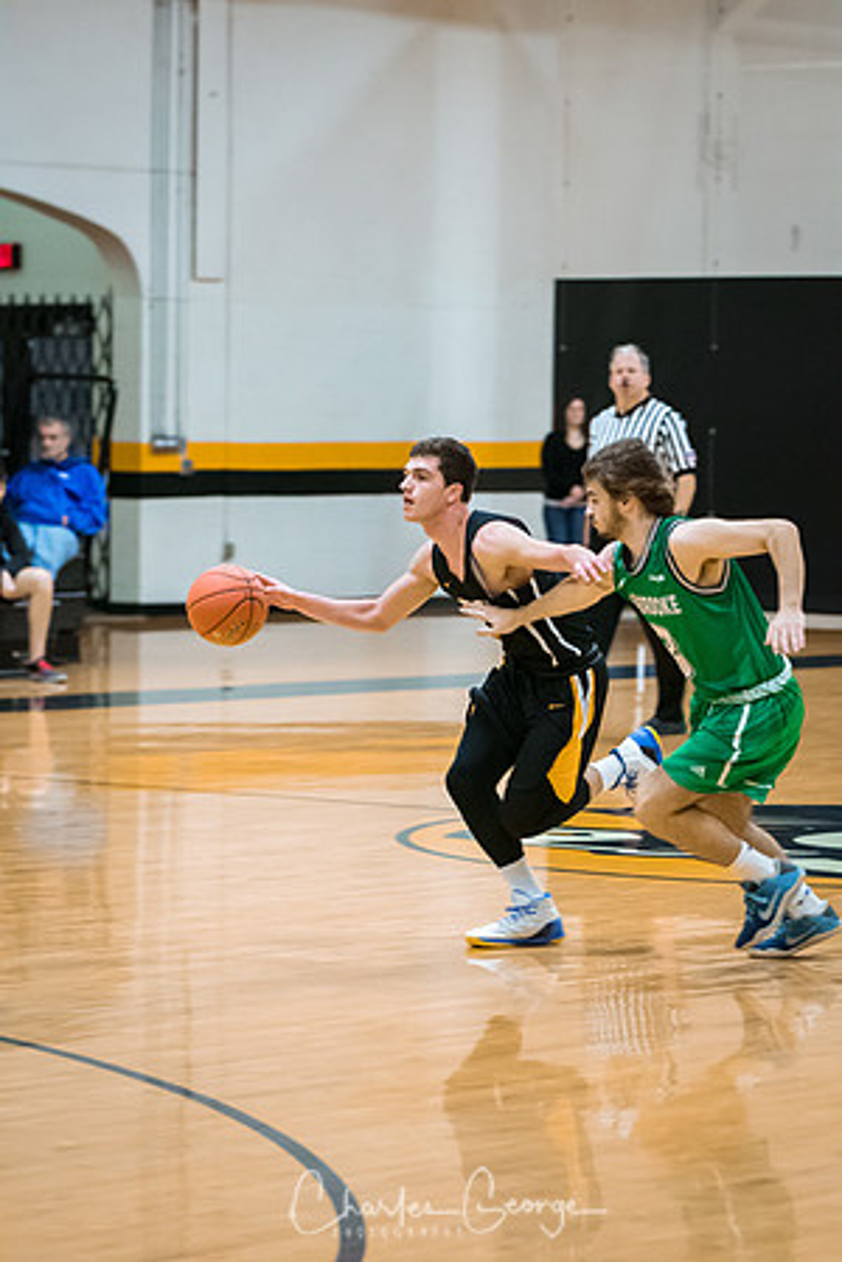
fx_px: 5367
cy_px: 631
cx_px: 421
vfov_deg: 13.4
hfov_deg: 9.0
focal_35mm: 153
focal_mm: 102
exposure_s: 1/400
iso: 3200
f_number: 2.8
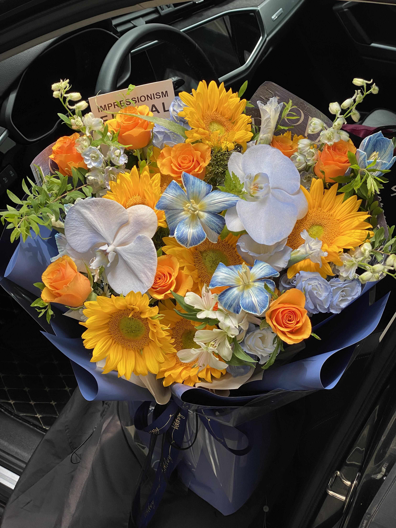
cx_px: 198
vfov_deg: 36.8
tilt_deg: -36.3
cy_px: 264
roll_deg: -3.9
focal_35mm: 52
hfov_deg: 28.0
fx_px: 793
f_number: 2
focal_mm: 6
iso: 20
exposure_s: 1/184
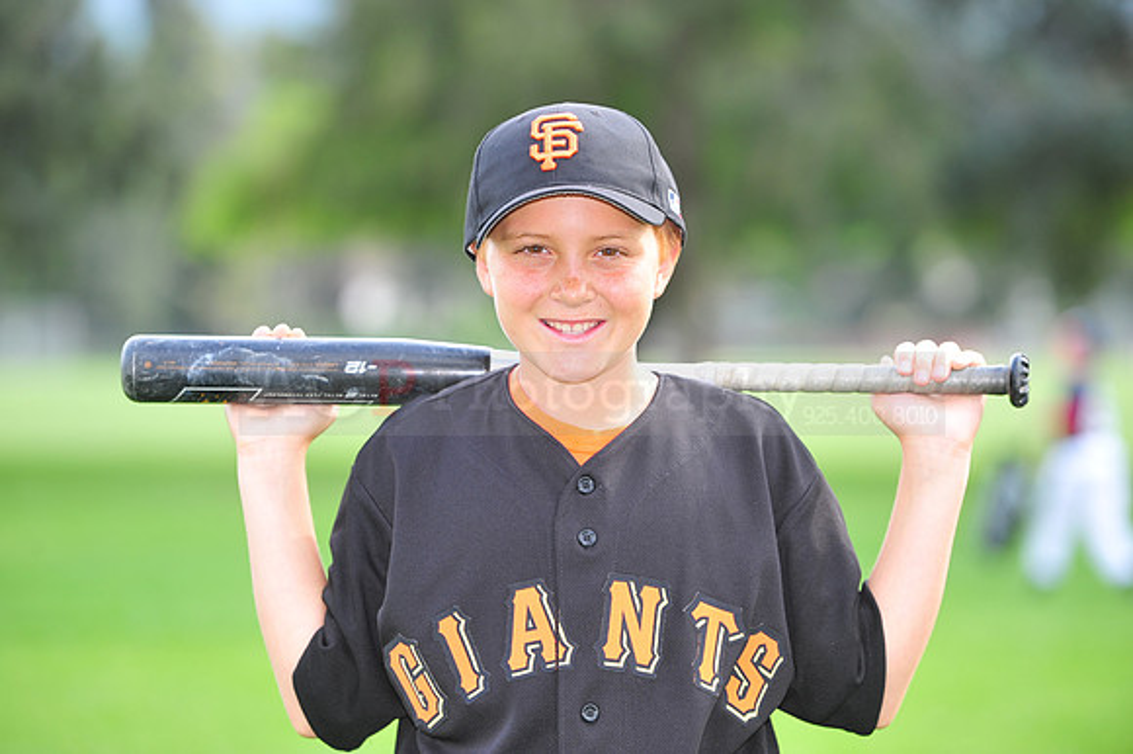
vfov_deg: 6.9
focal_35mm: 200
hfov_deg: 10.3
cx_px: 566
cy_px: 377
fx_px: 6291
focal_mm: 200
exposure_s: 1/320
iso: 400
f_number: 4.5
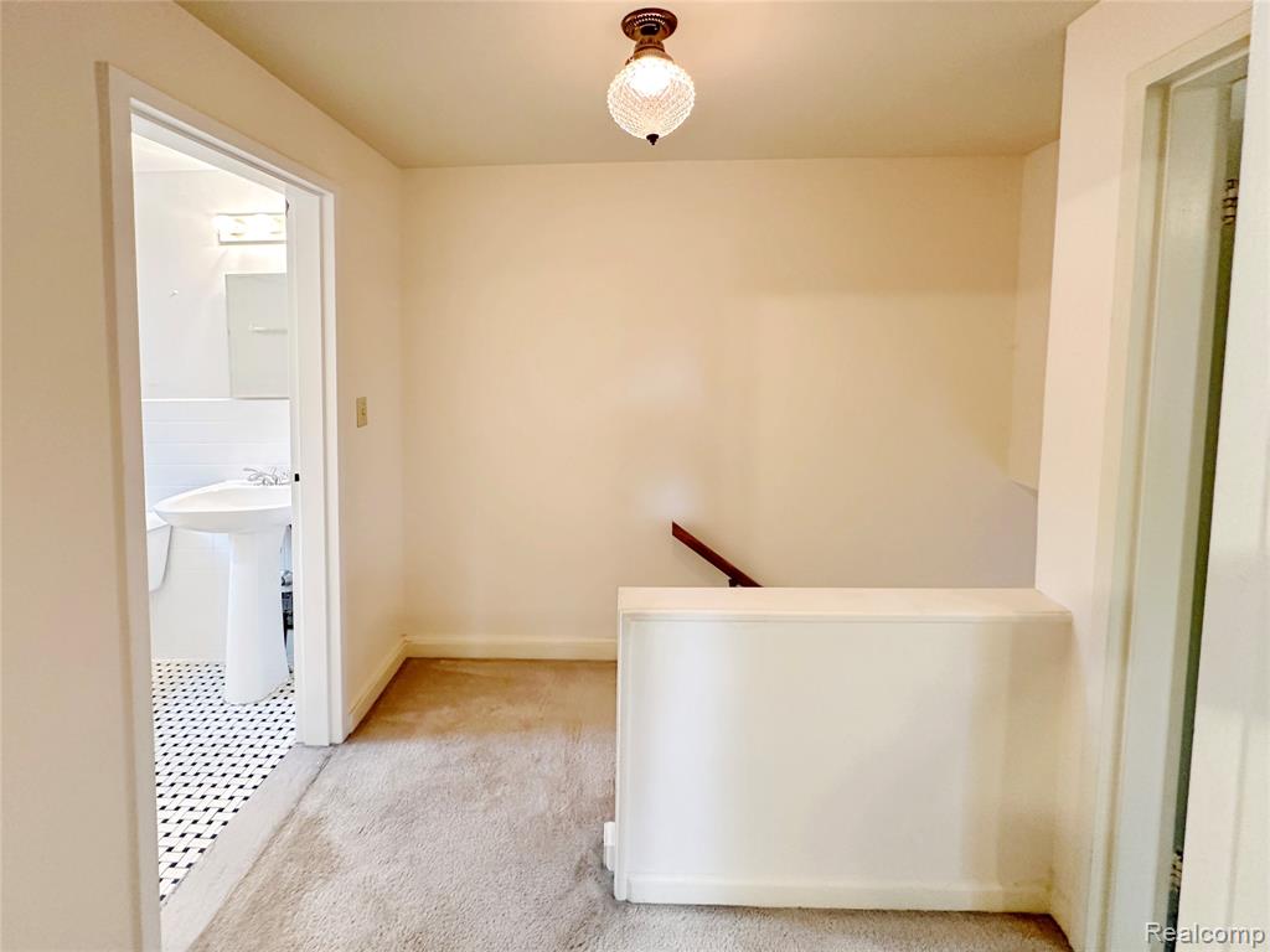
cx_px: 635
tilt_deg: -9.0
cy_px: 476
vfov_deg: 85.7
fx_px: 514
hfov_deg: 102.1
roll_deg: +0.5
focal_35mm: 14
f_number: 2.2
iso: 250
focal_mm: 2.22
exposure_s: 1/60
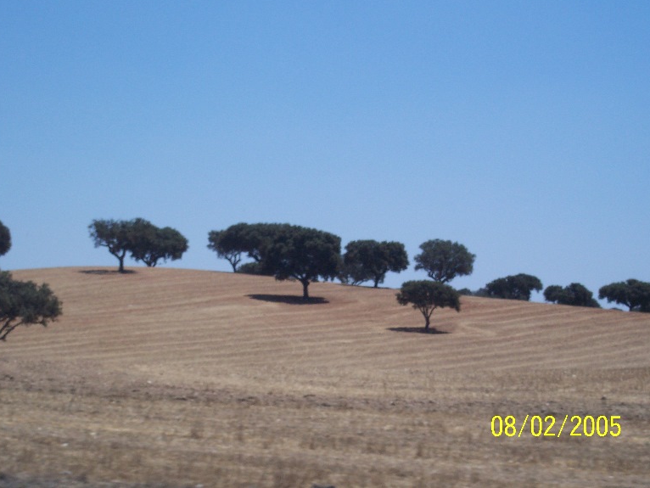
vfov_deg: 12.5
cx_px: 317
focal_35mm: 119
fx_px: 2235
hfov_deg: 16.5
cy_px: 235
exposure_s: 1/350
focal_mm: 24
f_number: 8
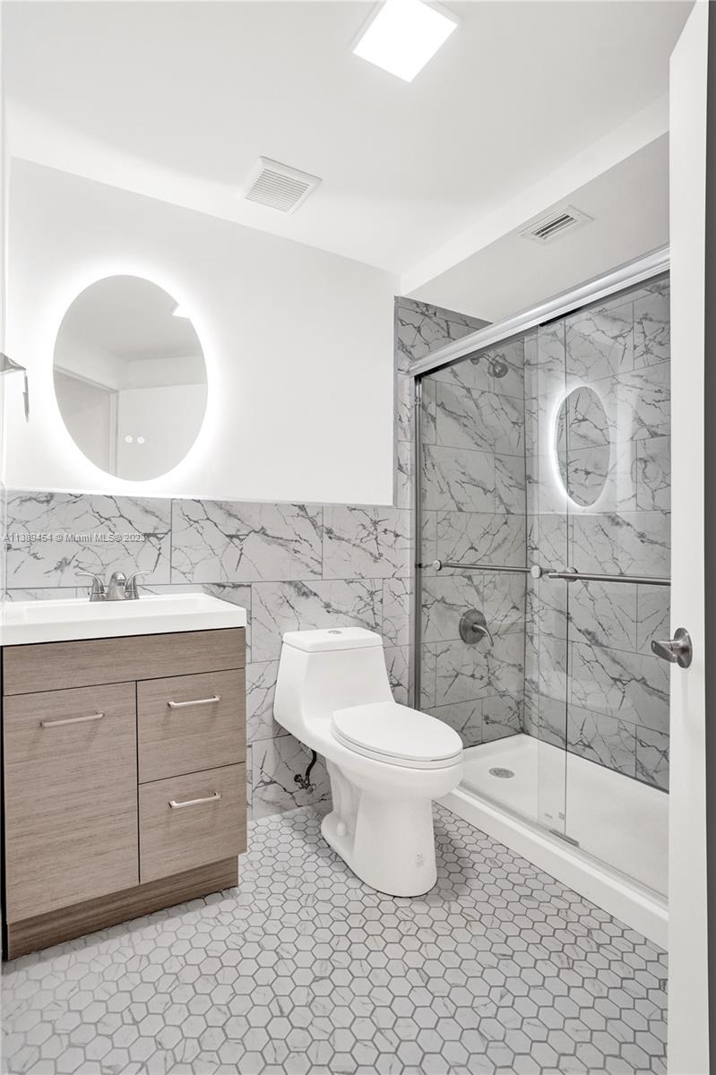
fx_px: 478
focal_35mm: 16
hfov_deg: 73.7
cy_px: 538
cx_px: 358
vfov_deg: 96.8
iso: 2000
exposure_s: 1/200
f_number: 5
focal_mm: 16
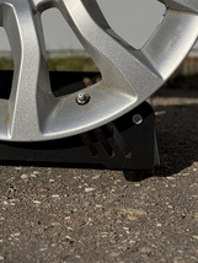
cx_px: 25
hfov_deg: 13.2
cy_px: -27
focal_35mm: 112
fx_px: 852
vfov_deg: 17.0
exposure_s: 1/9901
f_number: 1.78
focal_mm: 6.76
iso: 64
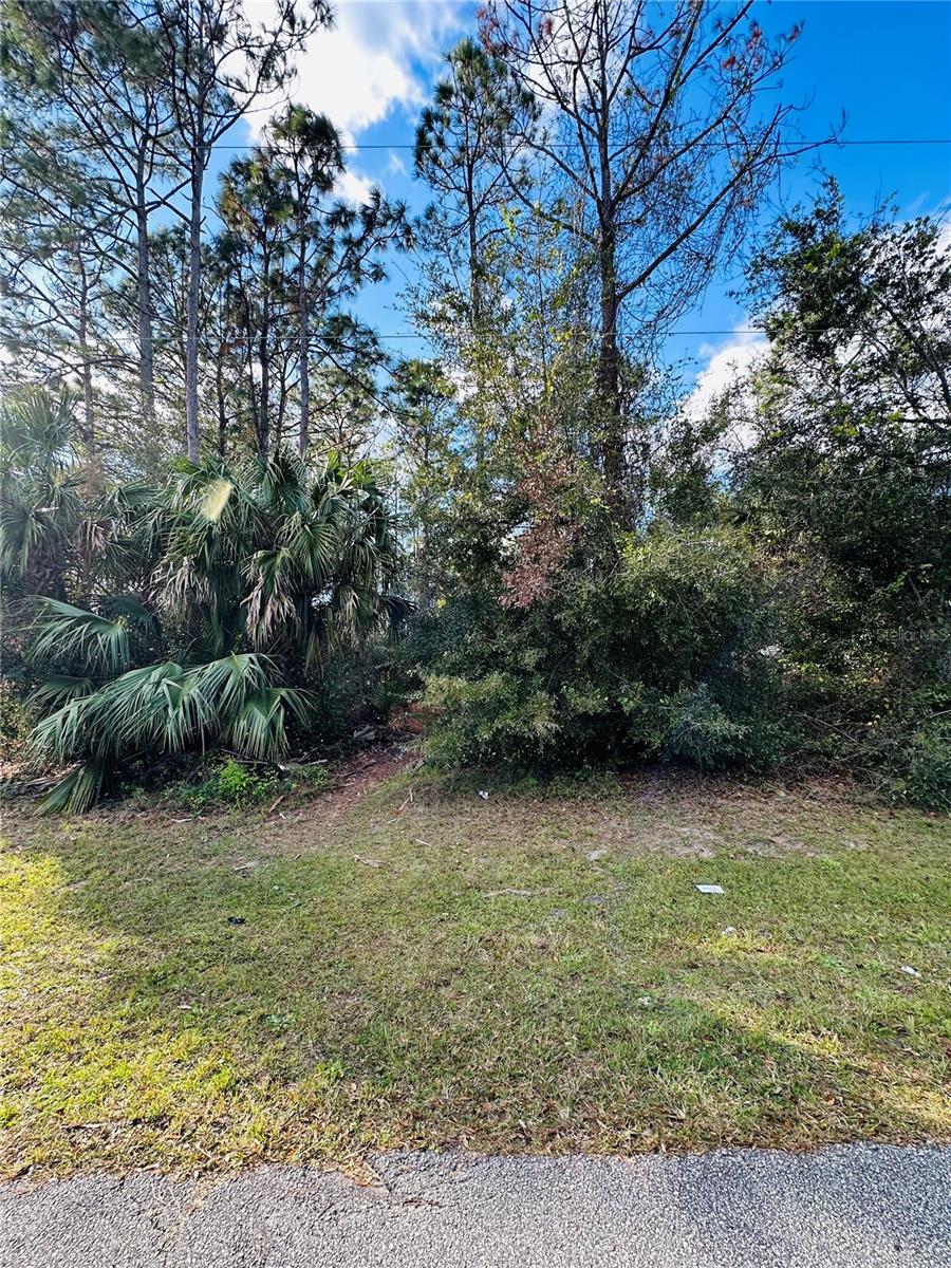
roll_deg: +0.3
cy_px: 634
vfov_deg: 102.1
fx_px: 513
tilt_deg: +5.8
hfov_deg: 85.7
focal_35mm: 14
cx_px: 476
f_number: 2.2
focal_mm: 2.22
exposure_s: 1/243
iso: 40
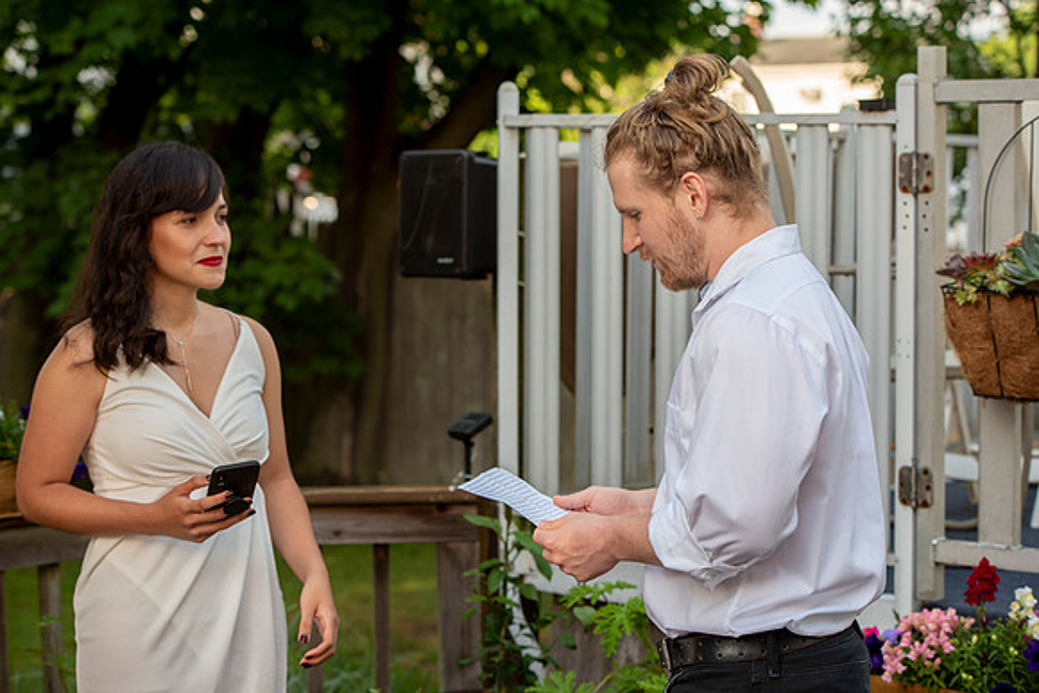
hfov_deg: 23.6
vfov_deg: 15.9
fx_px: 2483
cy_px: 346
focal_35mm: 86
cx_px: 520
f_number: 4
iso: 100
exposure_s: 1/200
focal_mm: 86
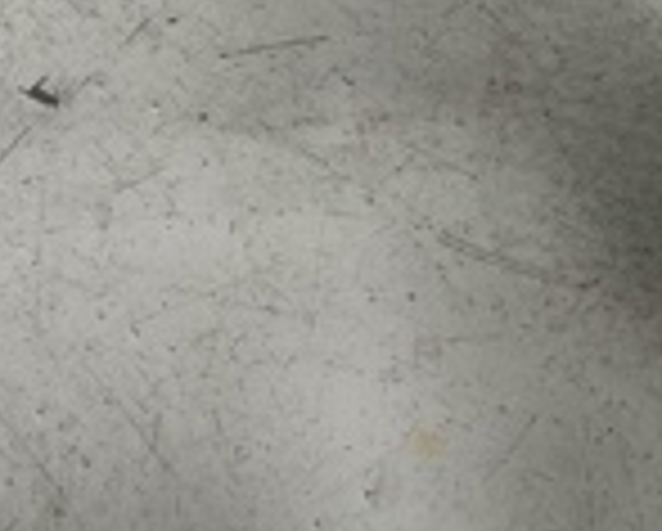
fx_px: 2001
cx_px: 230
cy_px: -155
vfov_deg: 14.5
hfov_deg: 18.7
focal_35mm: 102
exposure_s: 1/50
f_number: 1.65
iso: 1444
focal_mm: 6.14
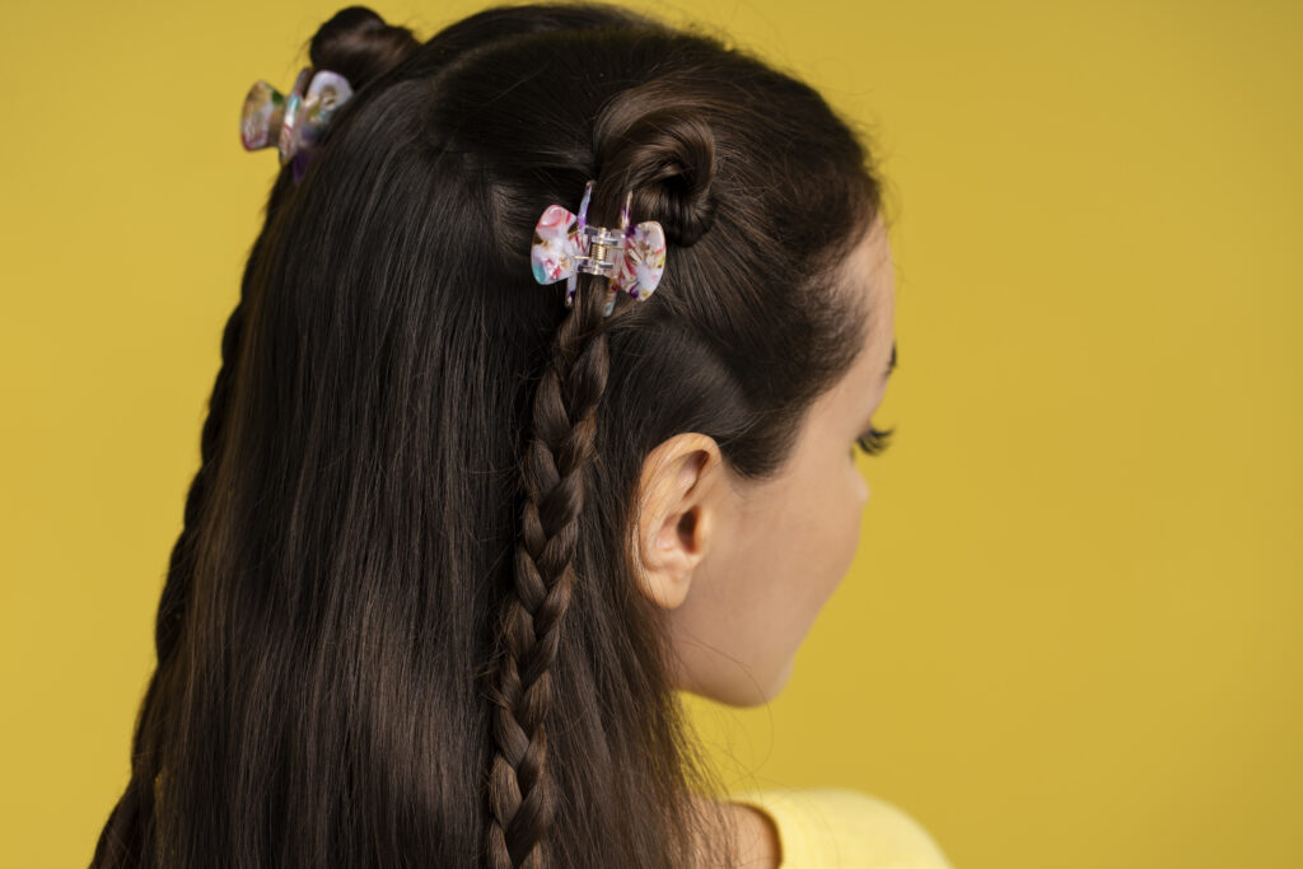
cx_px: 652
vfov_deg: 16.1
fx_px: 3077
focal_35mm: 85
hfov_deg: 23.9
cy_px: 434
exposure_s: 1/160
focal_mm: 85
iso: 100
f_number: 5
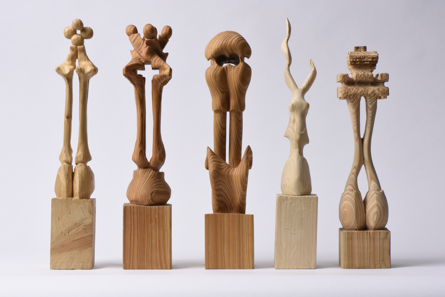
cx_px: 222
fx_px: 1298
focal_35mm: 105
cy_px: 148
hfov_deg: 19.5
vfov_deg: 13.1
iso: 100
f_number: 29
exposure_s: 2.5
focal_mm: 105
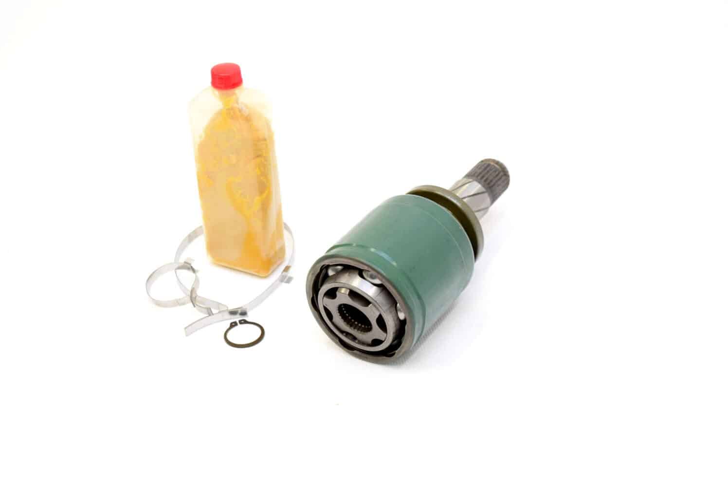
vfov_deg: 20.2
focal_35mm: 68
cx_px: 364
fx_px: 1366
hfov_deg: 29.8
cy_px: 244
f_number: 5.6
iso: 400
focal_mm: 45
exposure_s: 1/125
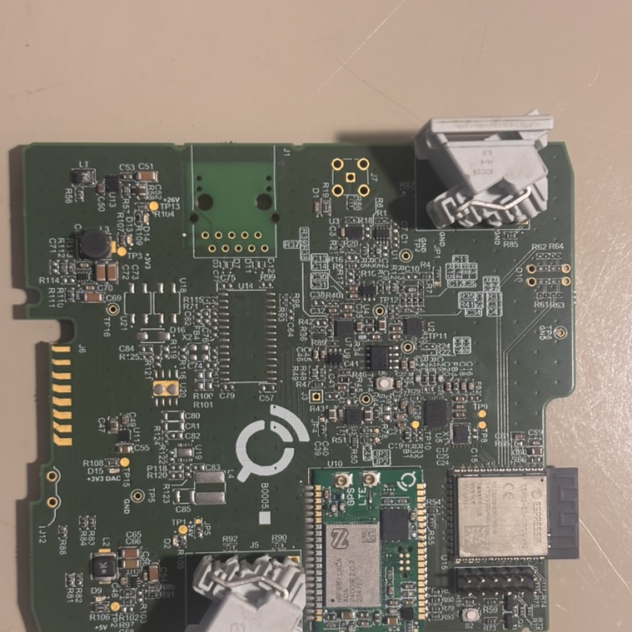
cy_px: 401
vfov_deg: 27.6
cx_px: 316
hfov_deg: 27.7
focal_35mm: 62
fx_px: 1281
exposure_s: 1/30
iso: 320
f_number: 1.6
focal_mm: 5.96
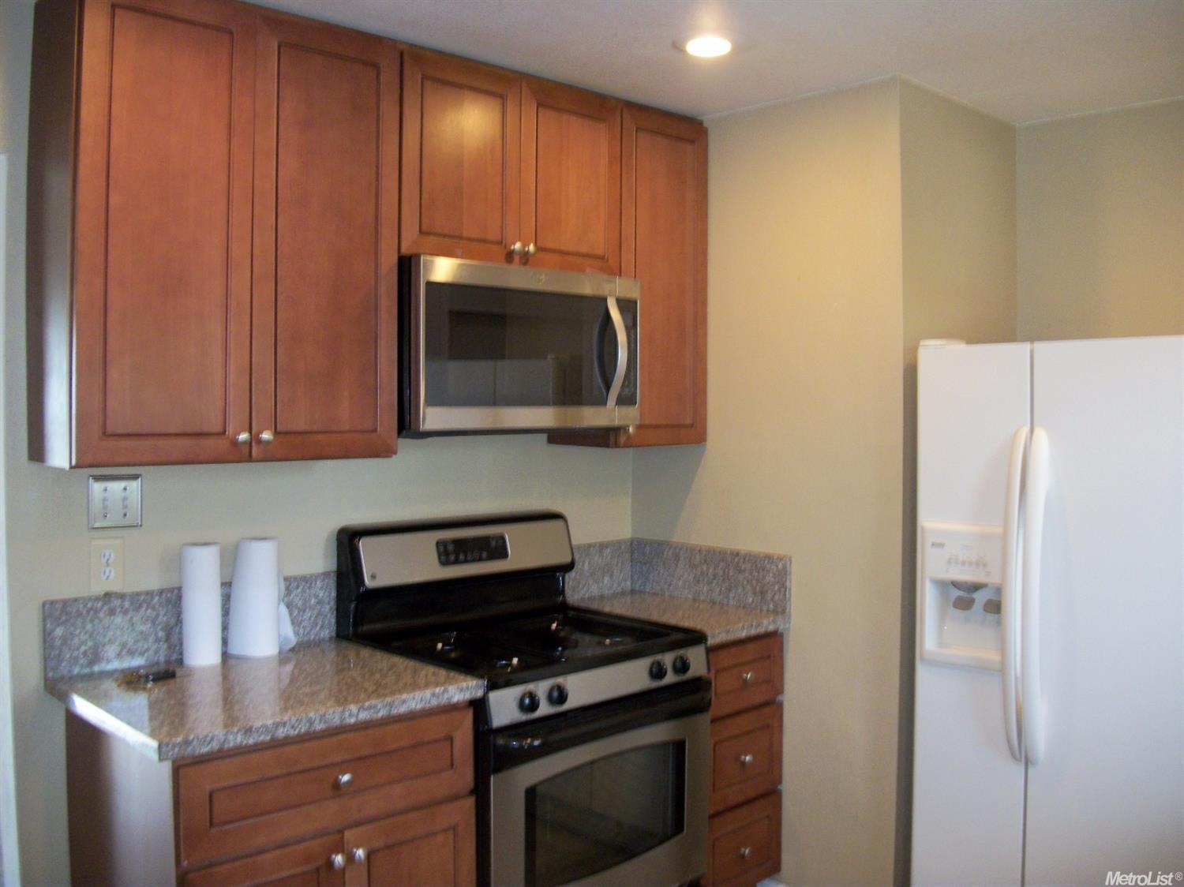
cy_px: 444
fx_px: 1094
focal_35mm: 32
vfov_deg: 44.1
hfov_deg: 56.8
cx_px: 592
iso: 160
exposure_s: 1/30
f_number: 2.9
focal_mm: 5.7
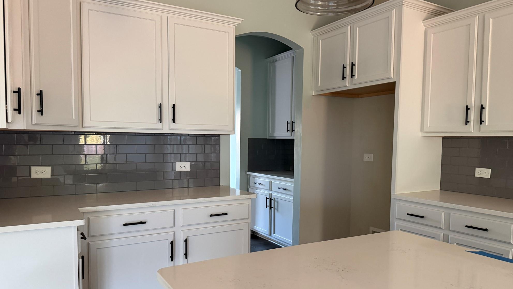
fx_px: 367
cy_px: 161
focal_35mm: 27
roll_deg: -0.3
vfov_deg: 42.8
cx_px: 248
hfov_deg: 69.8
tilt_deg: -4.0
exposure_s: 1/60
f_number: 1.78
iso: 500
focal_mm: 6.76
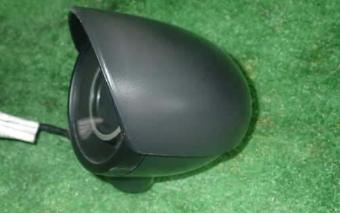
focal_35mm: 48
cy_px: 100
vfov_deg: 26.9
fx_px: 445
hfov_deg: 41.7
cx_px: 149
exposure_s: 1/40
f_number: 8
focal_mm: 6.83
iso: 400
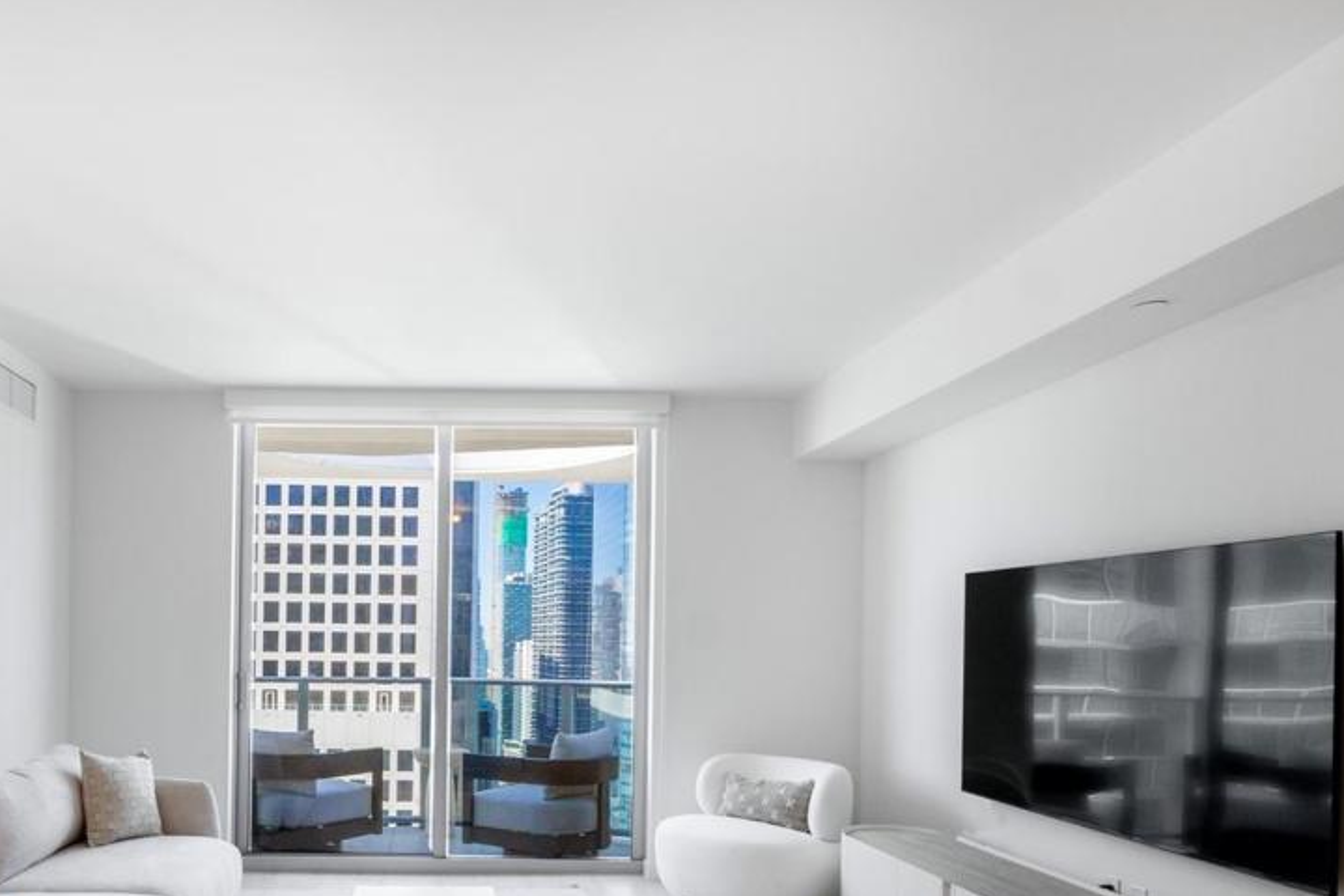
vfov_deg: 50.3
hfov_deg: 69.7
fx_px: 924
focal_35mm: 25
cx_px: 435
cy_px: 635
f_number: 8
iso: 800
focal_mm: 11
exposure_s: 1/25
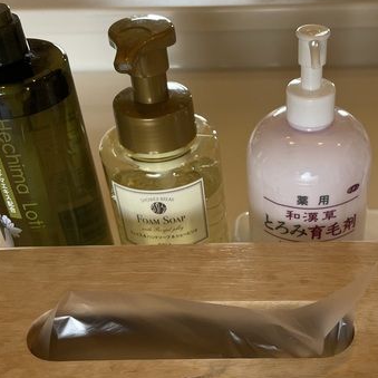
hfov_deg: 32.4
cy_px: 238
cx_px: 263
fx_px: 642
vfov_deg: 32.6
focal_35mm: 52
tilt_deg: -38.9
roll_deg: +2.8
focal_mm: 4.2
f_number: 1.6
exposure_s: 1/121
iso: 80
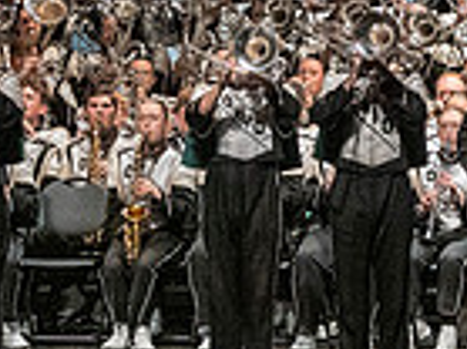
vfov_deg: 3.5
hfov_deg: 4.7
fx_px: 5675
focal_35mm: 421
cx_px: 837
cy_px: 107
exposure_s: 1/500
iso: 4000
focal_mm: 70
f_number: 4
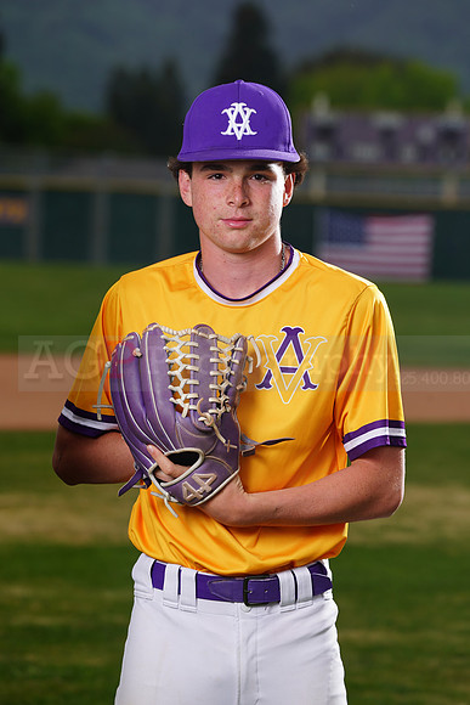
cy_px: 352
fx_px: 4208
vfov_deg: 9.6
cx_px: 235
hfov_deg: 6.4
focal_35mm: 215
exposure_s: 1/250
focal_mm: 215
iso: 100
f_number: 8
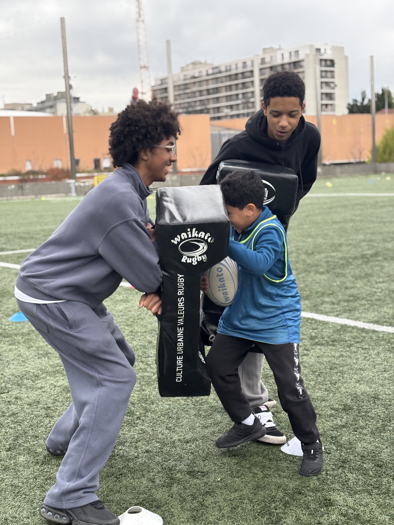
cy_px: 262
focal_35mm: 52
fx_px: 789
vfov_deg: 36.8
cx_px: 197
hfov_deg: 28.0
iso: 40
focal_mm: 5.96
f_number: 1.6
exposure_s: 1/171
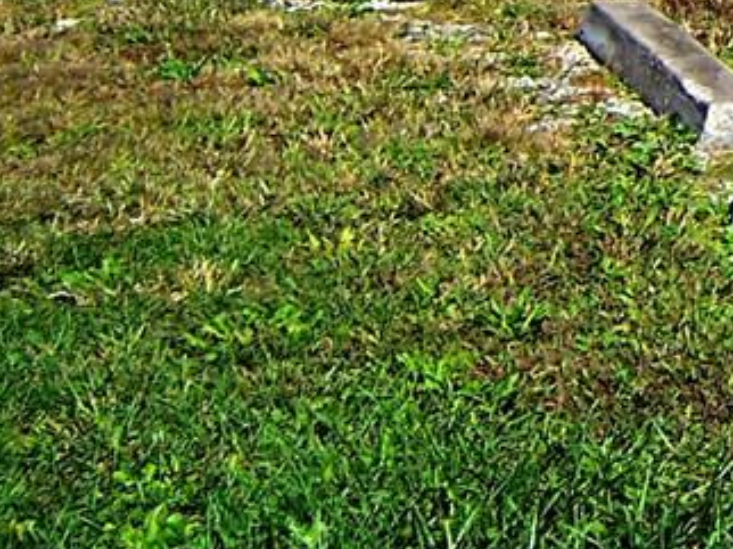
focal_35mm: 105
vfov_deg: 13.3
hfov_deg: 16.7
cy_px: -269
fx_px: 2222
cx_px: 1152
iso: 80
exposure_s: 1/750
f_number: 4
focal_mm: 5.5
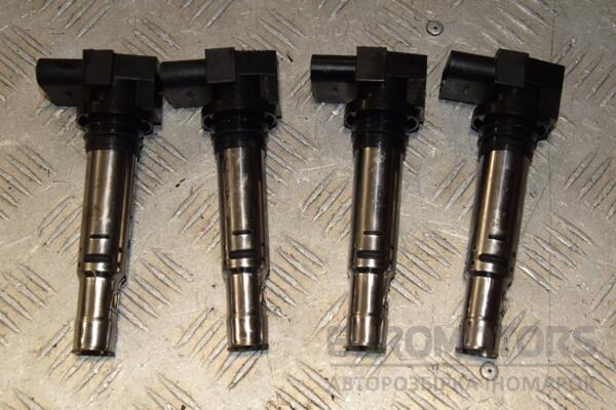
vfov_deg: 18.9
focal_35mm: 72
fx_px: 1232
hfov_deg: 28.1
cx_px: 308
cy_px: 205
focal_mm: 48
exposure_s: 1/200
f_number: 10
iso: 800
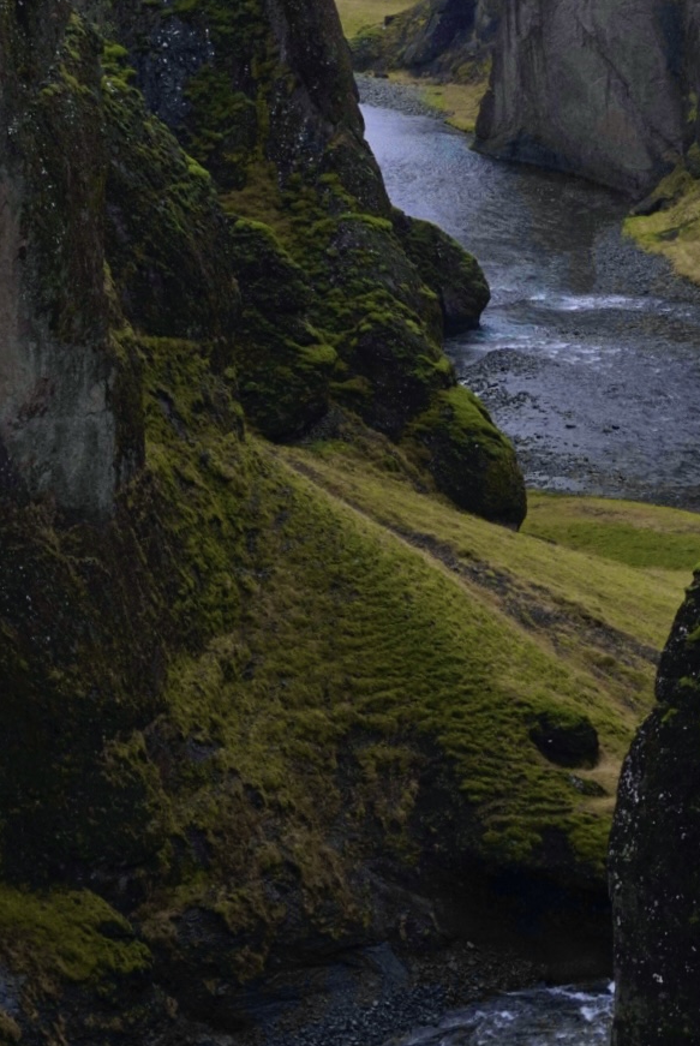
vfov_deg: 16.9
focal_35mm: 121
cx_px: 427
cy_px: 325
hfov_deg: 11.4
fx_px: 3519
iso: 500
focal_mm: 50
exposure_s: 1/400
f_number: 2.8
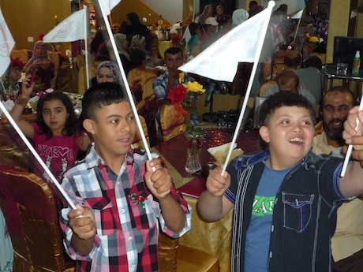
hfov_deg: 40.4
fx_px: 493
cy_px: 136
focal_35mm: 47
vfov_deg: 30.9
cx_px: 182
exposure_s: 1/40
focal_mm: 8.2
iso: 320
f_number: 4.7
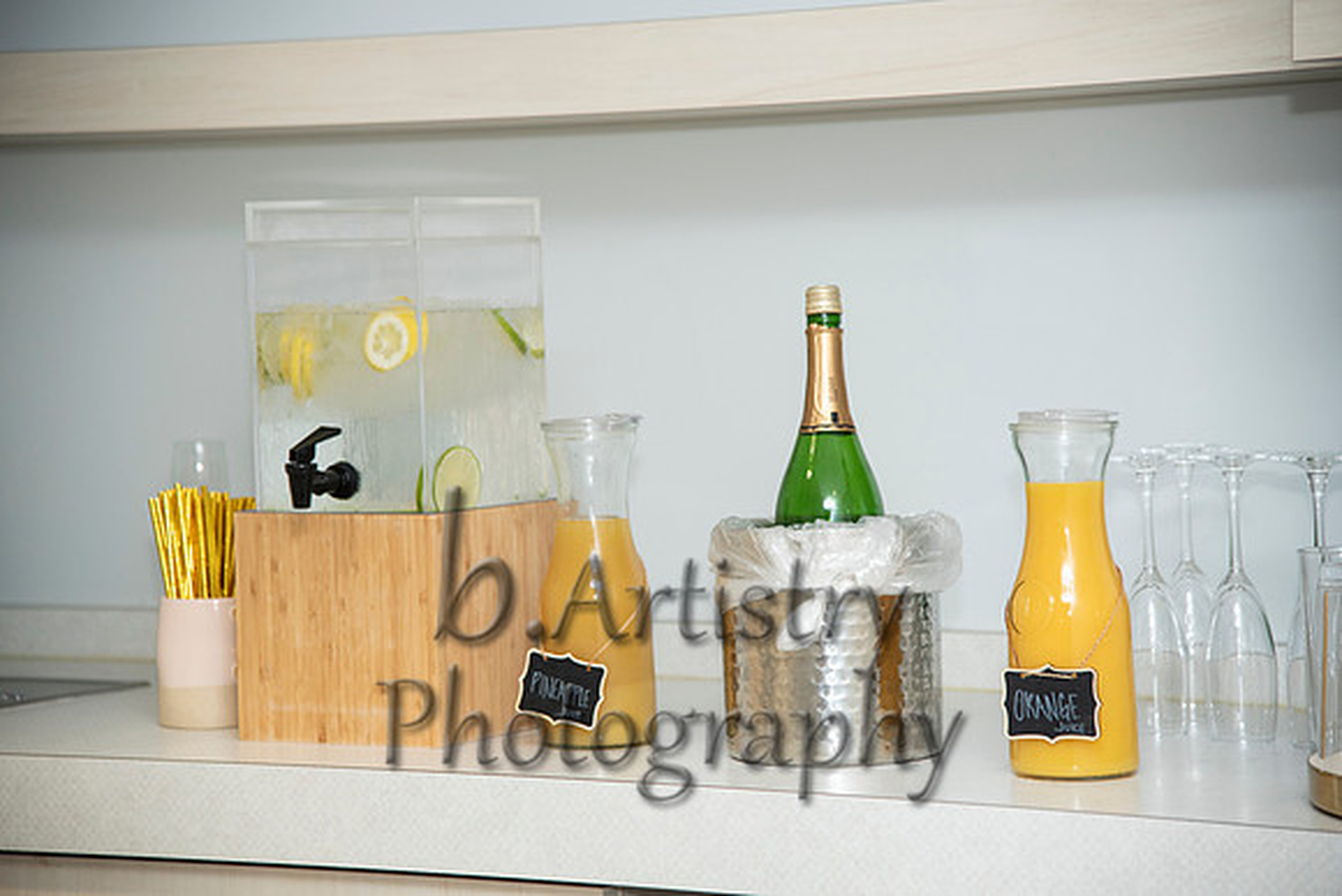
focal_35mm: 105
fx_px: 3915
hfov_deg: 19.5
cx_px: 671
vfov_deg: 13.0
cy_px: 448
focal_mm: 105
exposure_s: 1/125
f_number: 4
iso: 1000
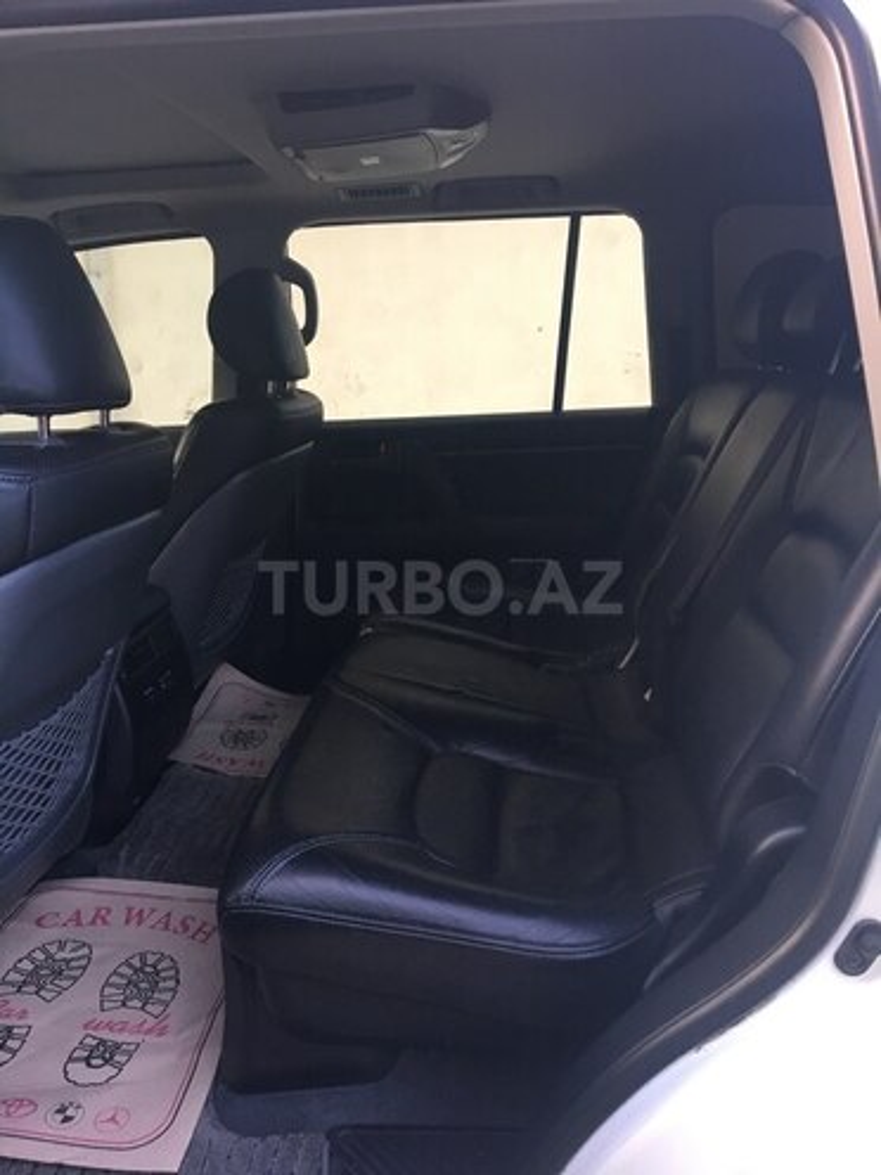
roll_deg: -0.7
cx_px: 440
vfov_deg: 61.7
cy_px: 588
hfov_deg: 48.2
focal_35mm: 29
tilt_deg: -16.5
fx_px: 984
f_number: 2.2
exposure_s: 1/33
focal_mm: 4.15
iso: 100
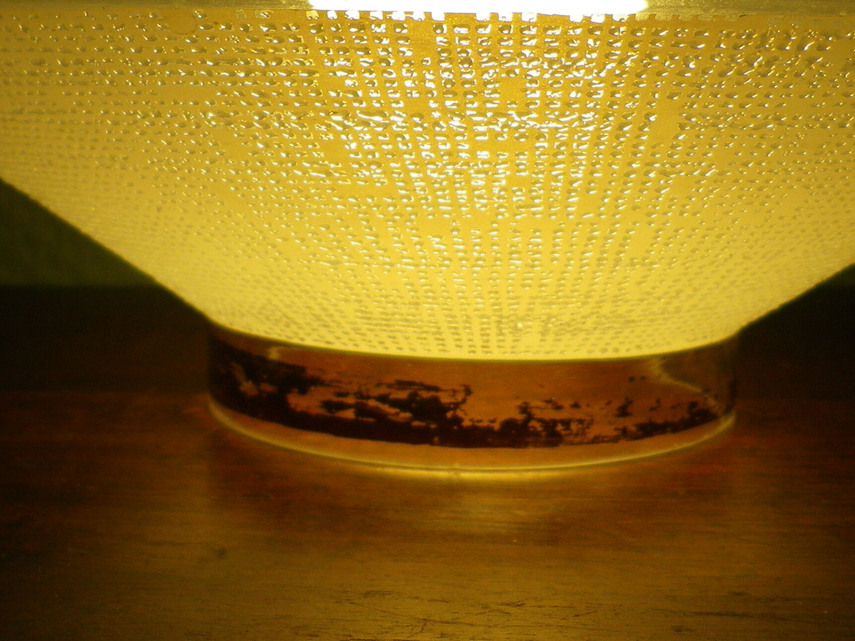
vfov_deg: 22.4
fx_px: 1605
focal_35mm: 65
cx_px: 389
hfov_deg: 29.8
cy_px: 187
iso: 64
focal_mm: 4.9
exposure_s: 1/400
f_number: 2.6
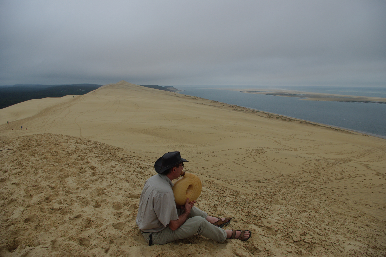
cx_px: 193
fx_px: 289
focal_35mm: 27
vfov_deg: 47.9
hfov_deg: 67.4
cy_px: 128
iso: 200
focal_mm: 18
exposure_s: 1/750
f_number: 8
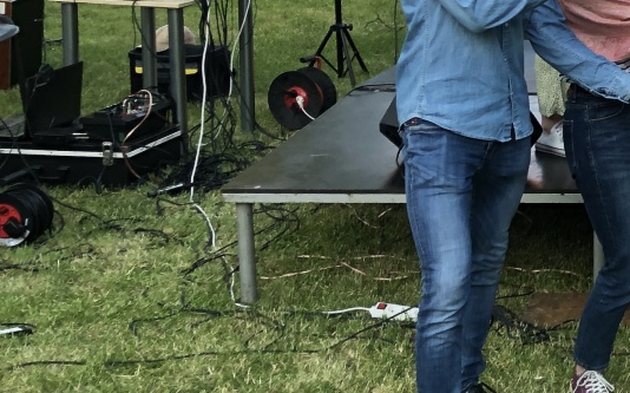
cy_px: -60
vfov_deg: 14.3
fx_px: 1527
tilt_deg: -5.8
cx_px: 931
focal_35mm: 89
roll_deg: -1.0
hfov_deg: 20.2
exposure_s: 1/120
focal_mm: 4
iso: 64
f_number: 1.8
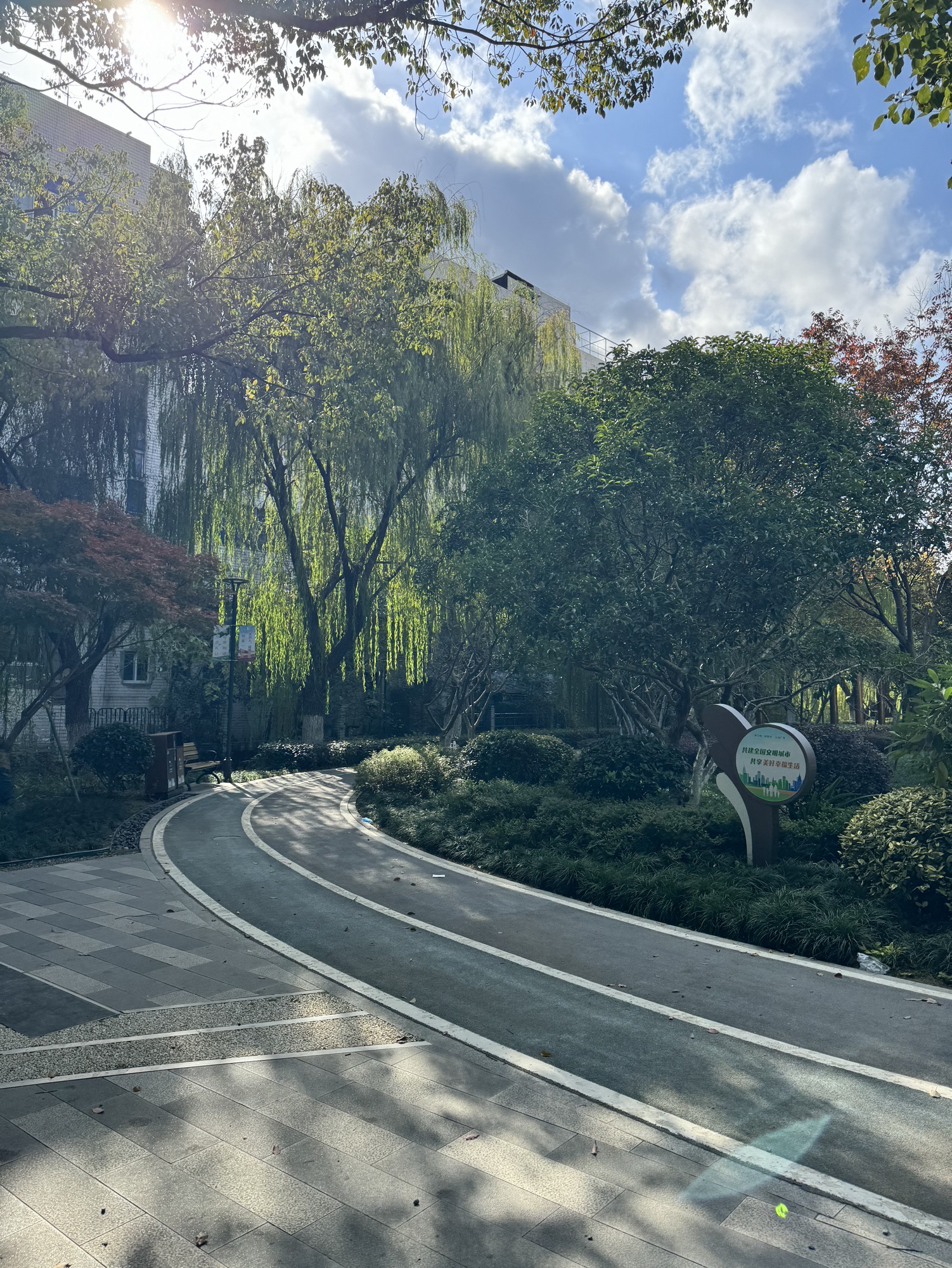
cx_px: 476
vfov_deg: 71.6
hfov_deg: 56.9
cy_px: 634
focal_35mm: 24
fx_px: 879
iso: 80
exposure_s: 1/1597
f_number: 1.78
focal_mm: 6.86
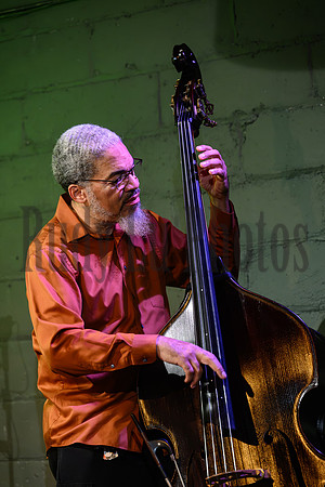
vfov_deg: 13.7
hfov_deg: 9.1
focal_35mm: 150
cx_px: 162
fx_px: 2031
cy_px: 244
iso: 5000
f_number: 4
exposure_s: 1/125
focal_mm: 150
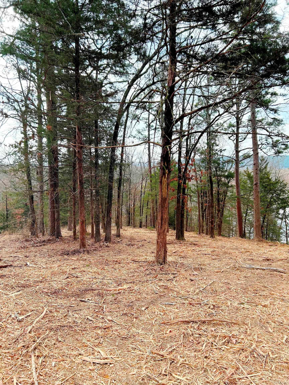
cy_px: 192
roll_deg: +0.5
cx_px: 144
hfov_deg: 53.1
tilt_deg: -5.0
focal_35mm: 26
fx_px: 289
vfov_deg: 67.3
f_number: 1.5
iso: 50
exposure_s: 1/1344
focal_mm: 5.7
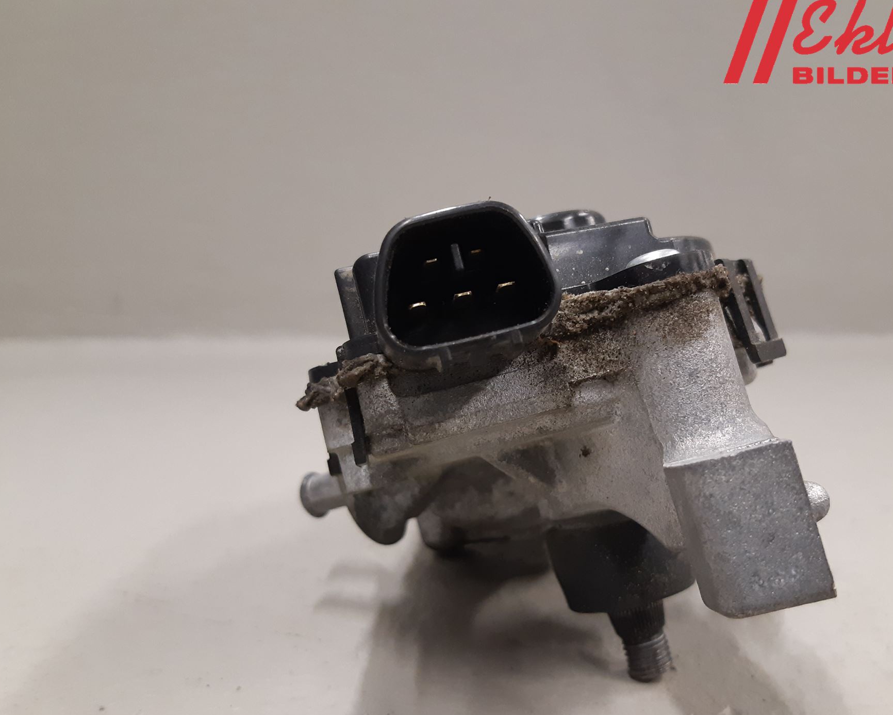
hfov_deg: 58.5
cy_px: 393
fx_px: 793
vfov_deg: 48.4
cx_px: 512
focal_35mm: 30
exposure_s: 1/50
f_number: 1.7
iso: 200
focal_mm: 3.93
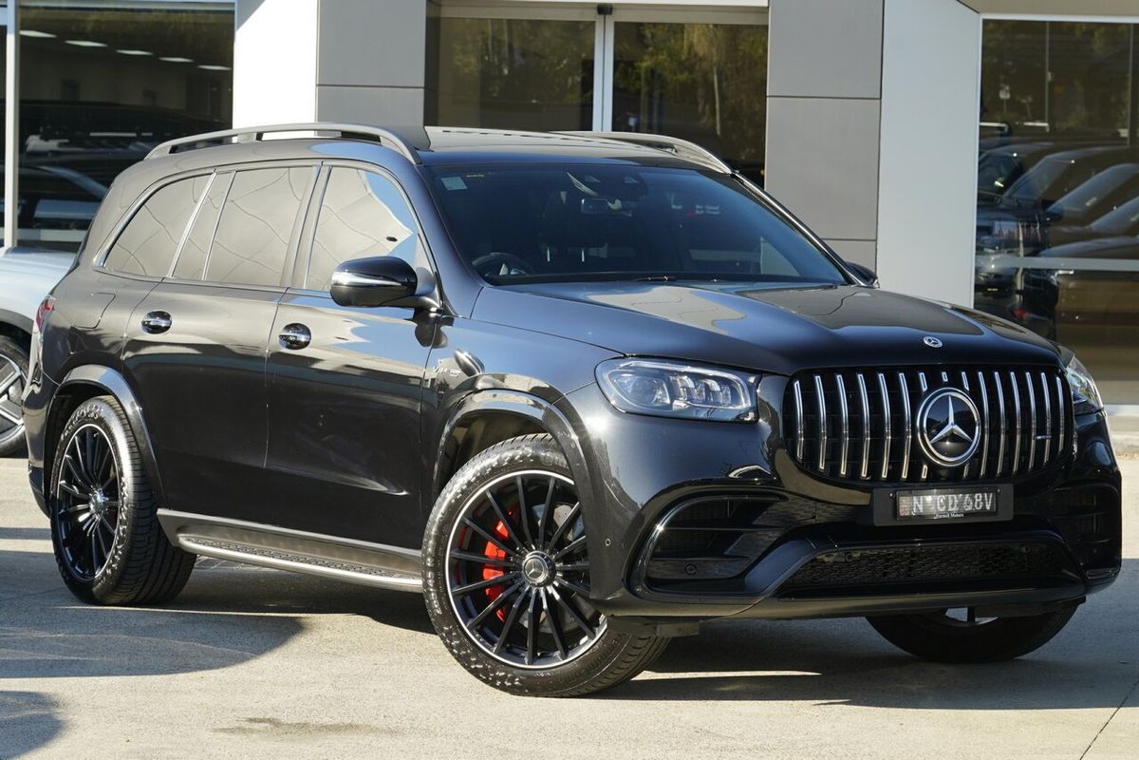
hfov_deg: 22.4
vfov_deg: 15.0
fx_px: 2879
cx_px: 570
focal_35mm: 91
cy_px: 380
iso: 1000
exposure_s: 1/400
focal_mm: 91
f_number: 7.1
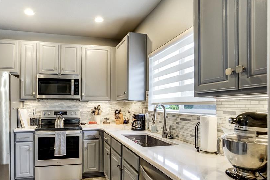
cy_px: 104
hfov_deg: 82.4
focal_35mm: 20
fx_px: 150
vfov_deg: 61.6
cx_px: 102
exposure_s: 1/20
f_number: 7.1
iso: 1250
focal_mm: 16
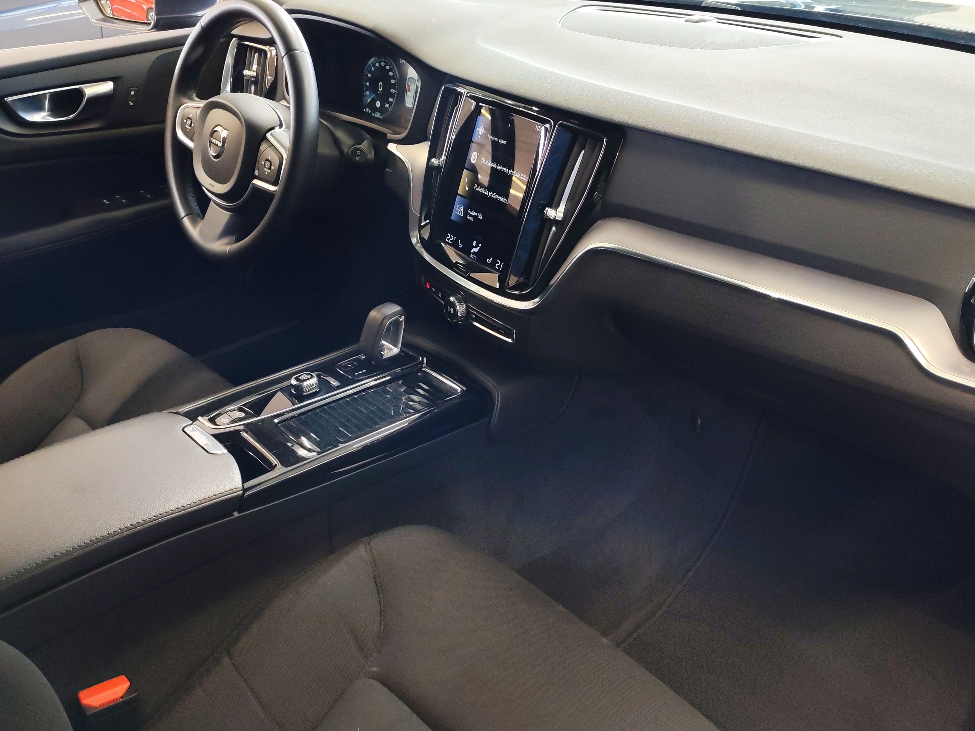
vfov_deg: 42.9
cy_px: 366
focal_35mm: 33
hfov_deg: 55.4
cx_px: 488
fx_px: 929
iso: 800
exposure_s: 1/50
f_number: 1.9
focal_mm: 6.12
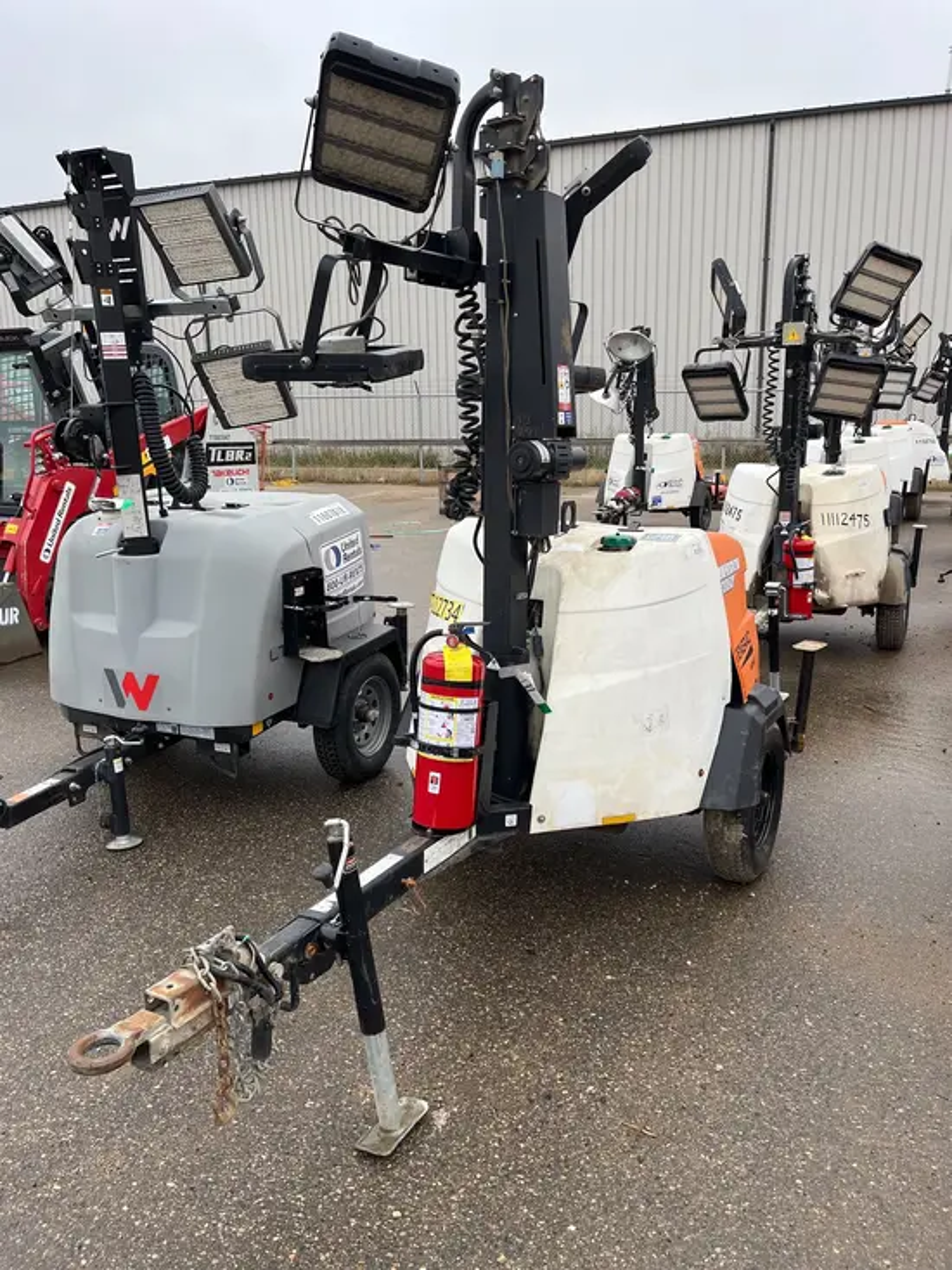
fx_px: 953
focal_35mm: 26
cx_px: 476
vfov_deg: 67.3
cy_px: 635
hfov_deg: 53.1
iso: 50
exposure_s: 1/469
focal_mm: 5.1
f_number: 1.6
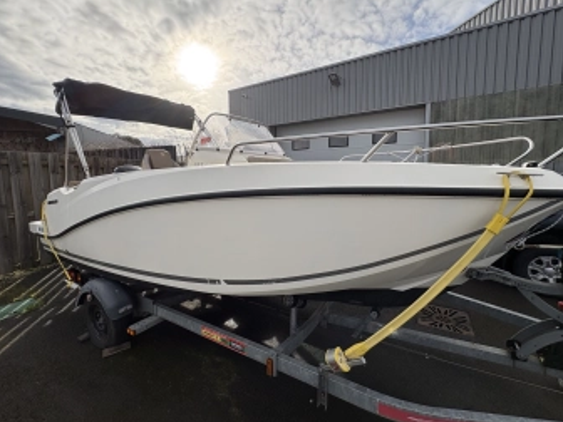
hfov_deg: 98.1
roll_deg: +0.8
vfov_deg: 81.7
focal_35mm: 15
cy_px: 199
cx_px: 295
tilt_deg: -4.0
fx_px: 244
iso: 64
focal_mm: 2.22
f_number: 2.2
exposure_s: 1/2028
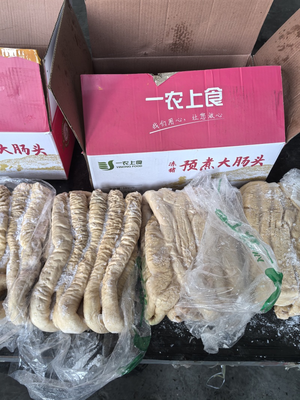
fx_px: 312
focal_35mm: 27
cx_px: 150
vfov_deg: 65.3
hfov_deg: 51.3
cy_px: 200
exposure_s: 1/100
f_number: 2
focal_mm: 5.75
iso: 250
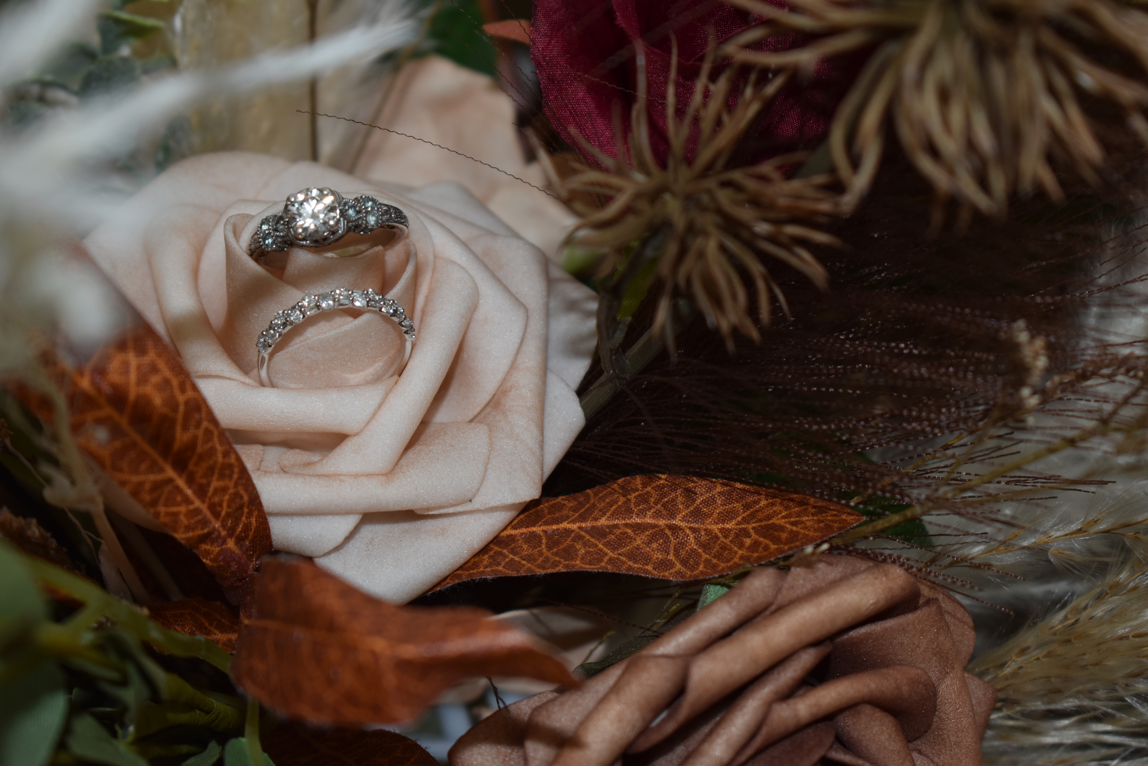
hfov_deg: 24.6
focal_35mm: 82
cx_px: 574
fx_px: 2631
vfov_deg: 16.6
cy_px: 383
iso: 320
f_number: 5.6
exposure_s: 1/100
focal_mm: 55
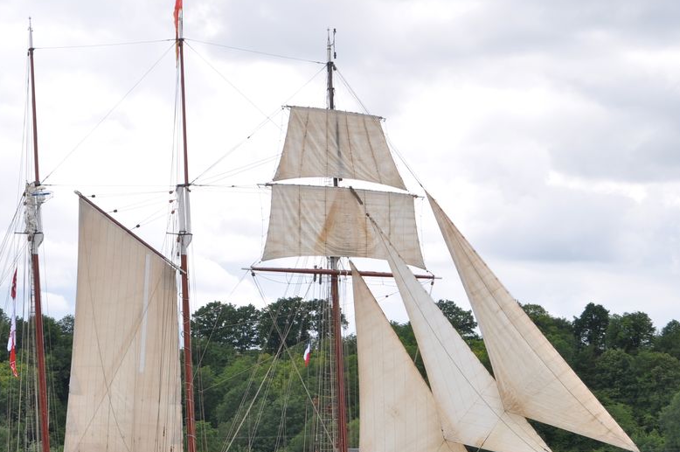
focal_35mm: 148
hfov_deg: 13.9
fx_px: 2793
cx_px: 232
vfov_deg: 9.2
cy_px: 291
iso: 200
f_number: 7.1
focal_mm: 60
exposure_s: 1/250
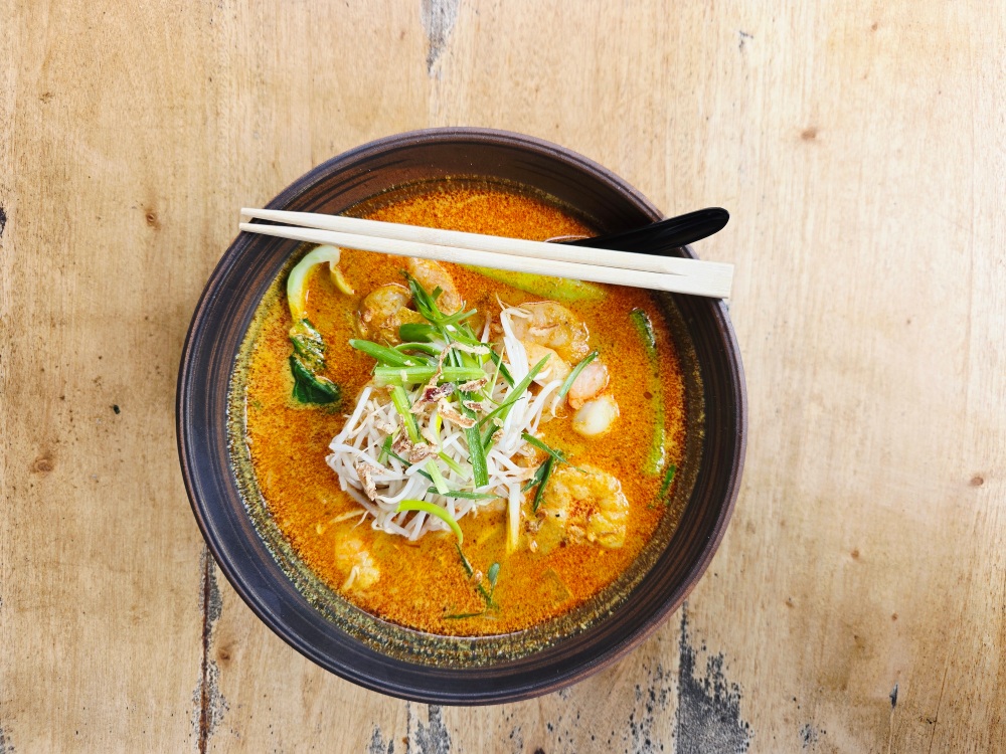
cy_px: 377
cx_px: 503
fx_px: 668
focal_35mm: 23
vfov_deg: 58.9
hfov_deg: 73.9
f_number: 1.7
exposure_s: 1/180
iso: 50
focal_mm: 6.3
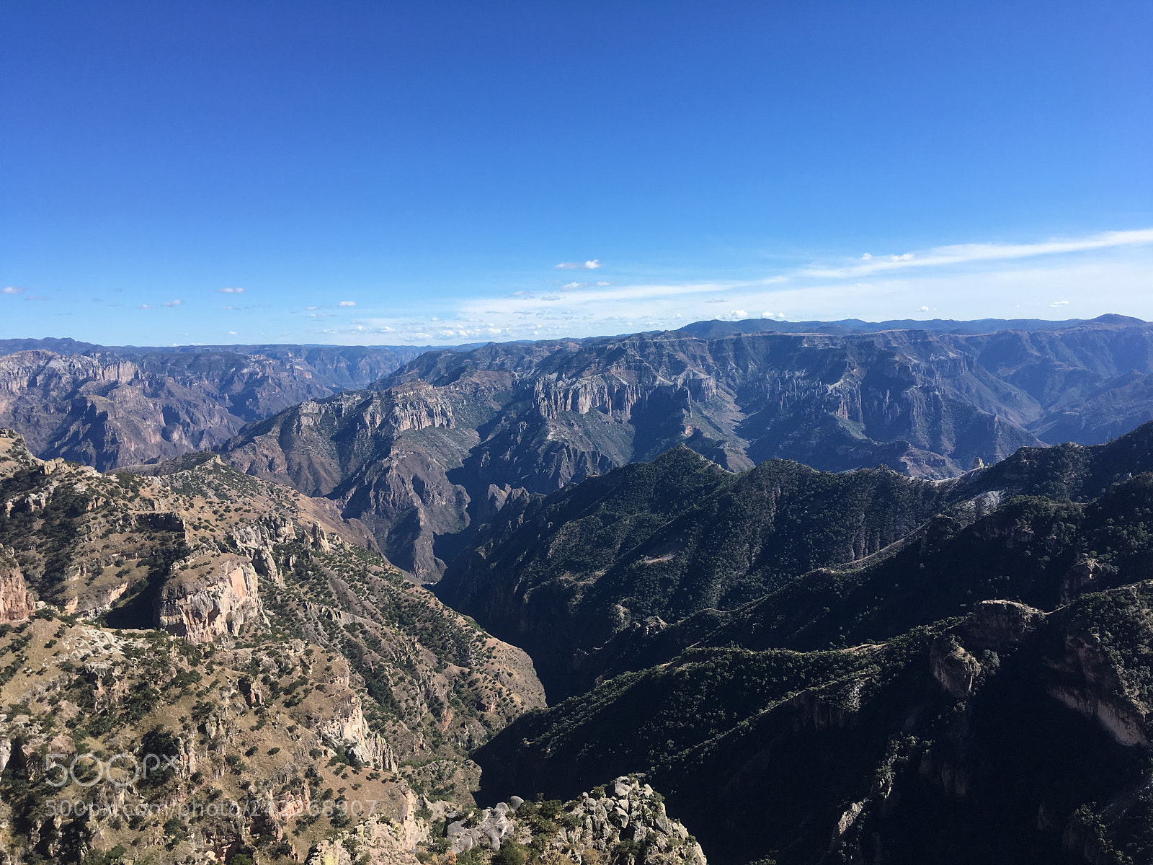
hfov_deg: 61.7
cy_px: 432
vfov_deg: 48.2
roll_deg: +0.6
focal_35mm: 29
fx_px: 966
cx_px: 576
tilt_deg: -5.7
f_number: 2.2
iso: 25
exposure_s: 1/1425
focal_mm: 4.15
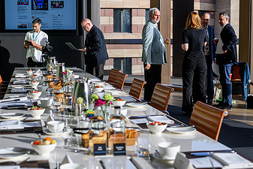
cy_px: 73
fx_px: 429
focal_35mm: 61
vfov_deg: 22.3
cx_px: 110
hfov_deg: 32.8
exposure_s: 1/640
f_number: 2.5
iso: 64
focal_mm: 35
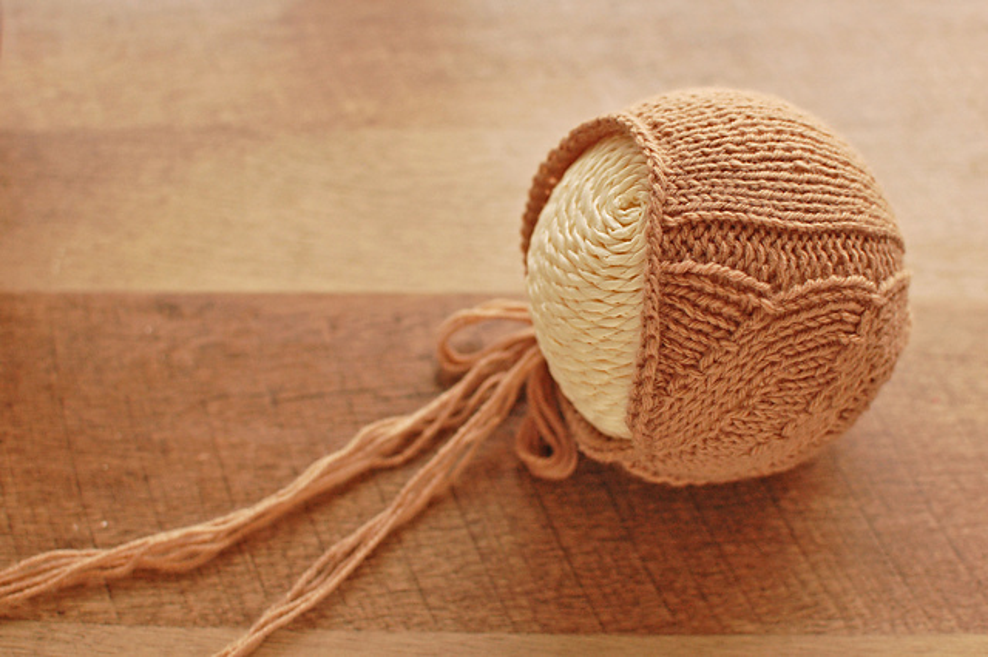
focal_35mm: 52
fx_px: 1440
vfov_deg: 25.7
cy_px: 328
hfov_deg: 37.9
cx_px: 494
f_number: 3.5
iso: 800
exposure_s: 1/100
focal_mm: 35
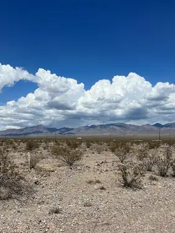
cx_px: 83
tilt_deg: +7.1
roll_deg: -0.3
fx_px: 188
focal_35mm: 28
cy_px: 124
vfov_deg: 63.3
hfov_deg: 49.8
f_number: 1.6
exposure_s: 1/8403
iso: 50
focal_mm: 5.1
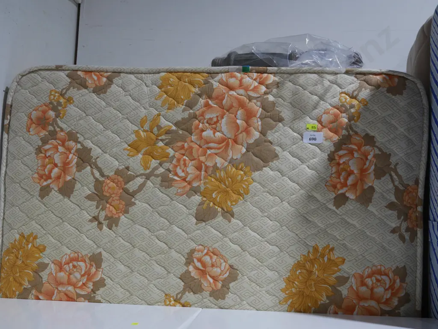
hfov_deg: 39.6
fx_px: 608
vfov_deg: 30.3
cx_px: 219
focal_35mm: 48
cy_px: 164
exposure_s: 1/60
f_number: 5.2
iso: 250
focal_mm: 24
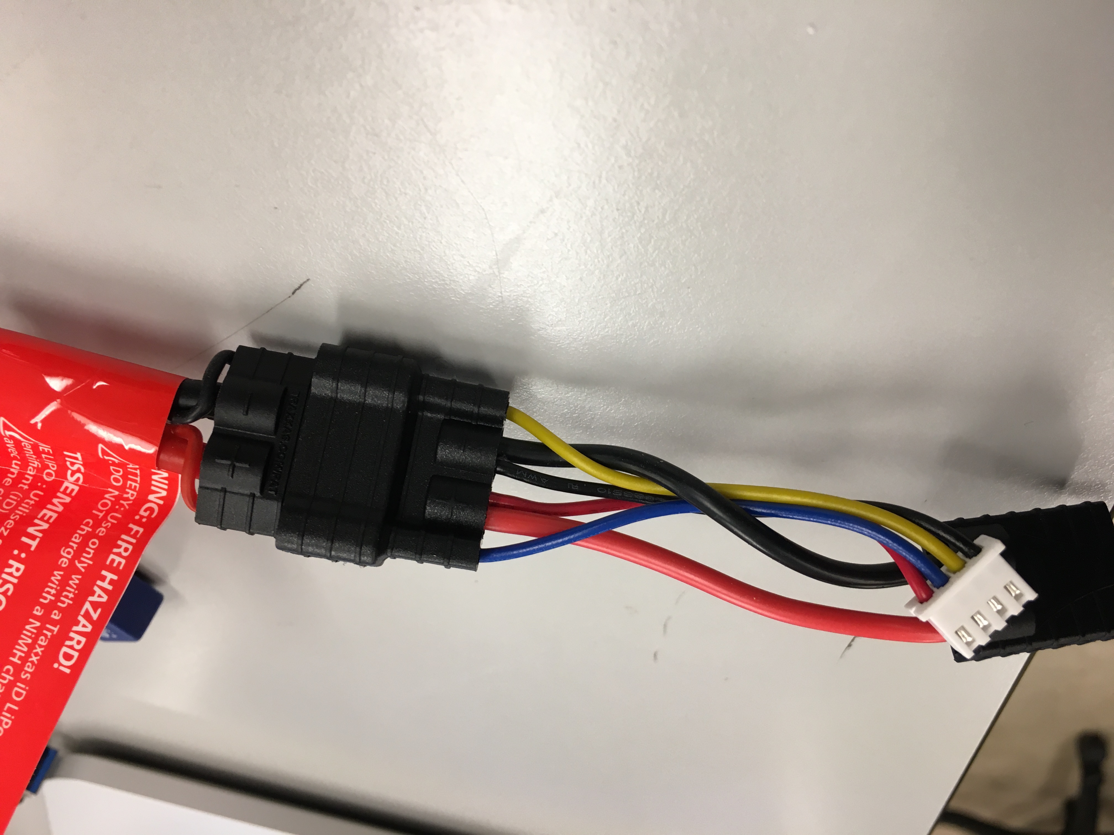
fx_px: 933
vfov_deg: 48.2
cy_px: 418
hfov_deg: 61.7
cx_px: 557
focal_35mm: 29
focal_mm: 4.15
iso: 64
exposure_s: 1/30
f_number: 2.2
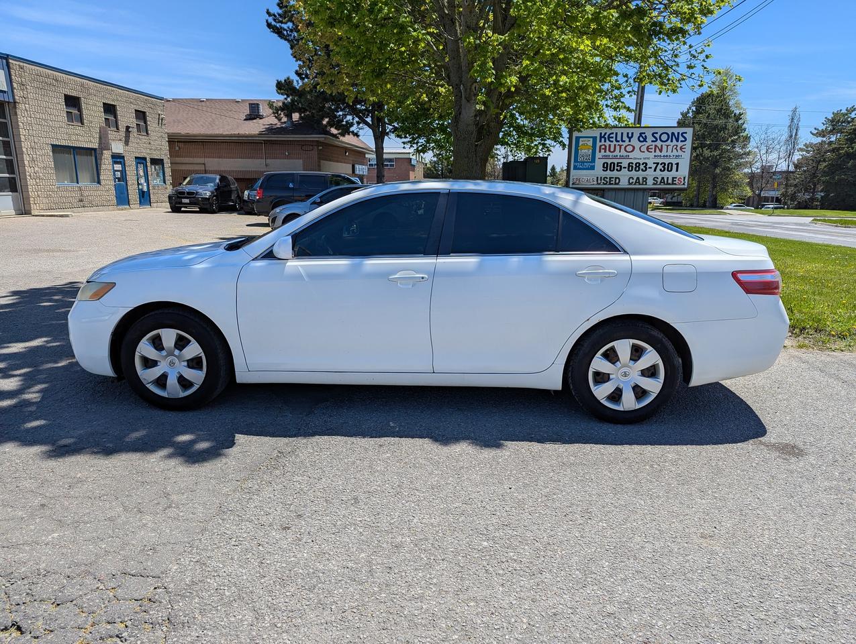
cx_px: 428
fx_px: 594
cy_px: 322
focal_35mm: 24
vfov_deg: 56.9
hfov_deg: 71.5
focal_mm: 6.81
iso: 42
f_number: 1.85
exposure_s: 1/2410
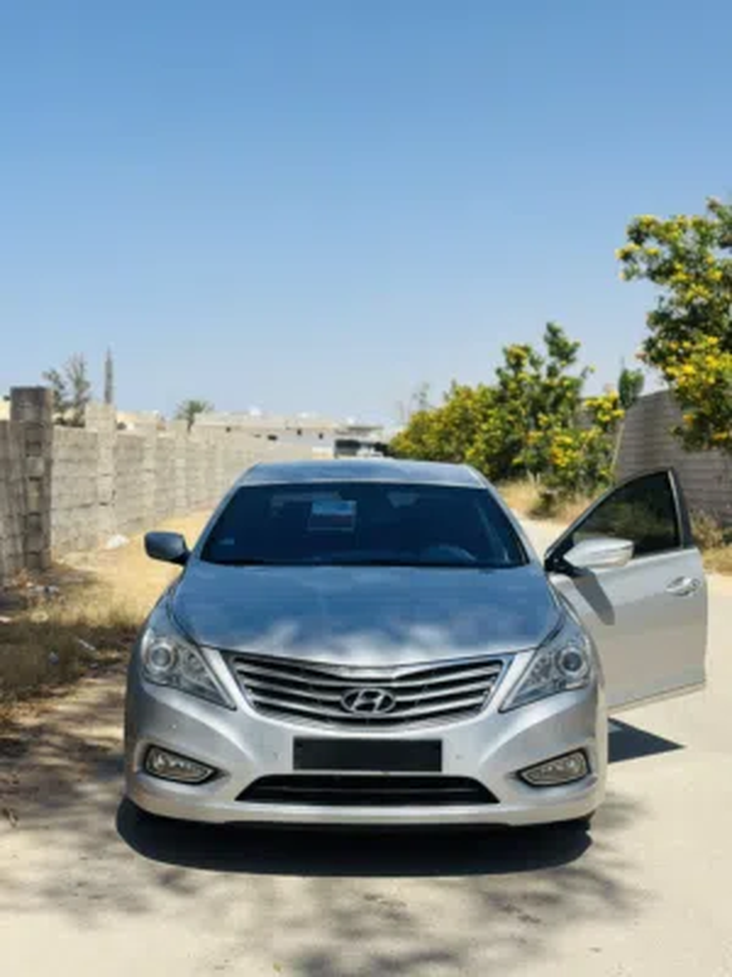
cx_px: 366
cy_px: 488
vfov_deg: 39.7
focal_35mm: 48
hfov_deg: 30.3
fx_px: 1353
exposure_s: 1/7634
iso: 100
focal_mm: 6.86
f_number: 1.78
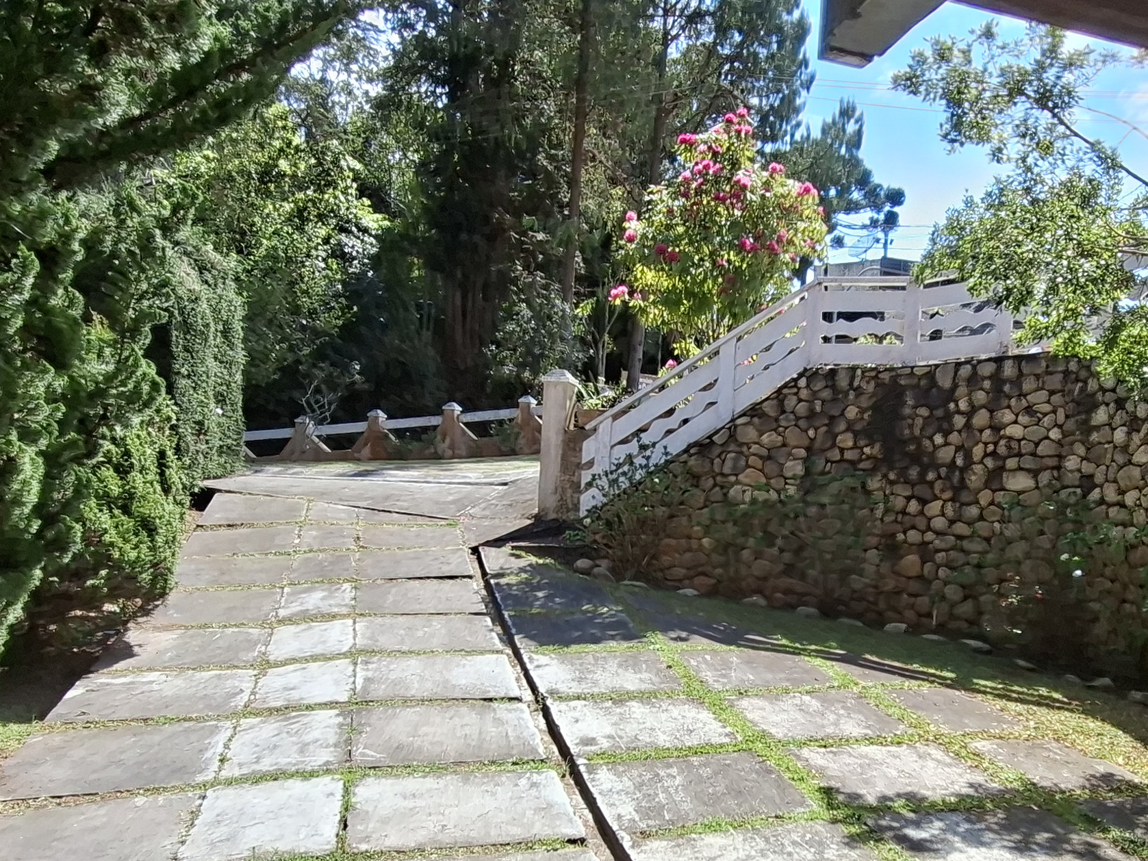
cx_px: 774
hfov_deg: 57.0
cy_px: 586
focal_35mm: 31
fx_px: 1028
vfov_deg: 44.7
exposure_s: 1/558
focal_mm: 1.74
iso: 40
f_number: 2.2
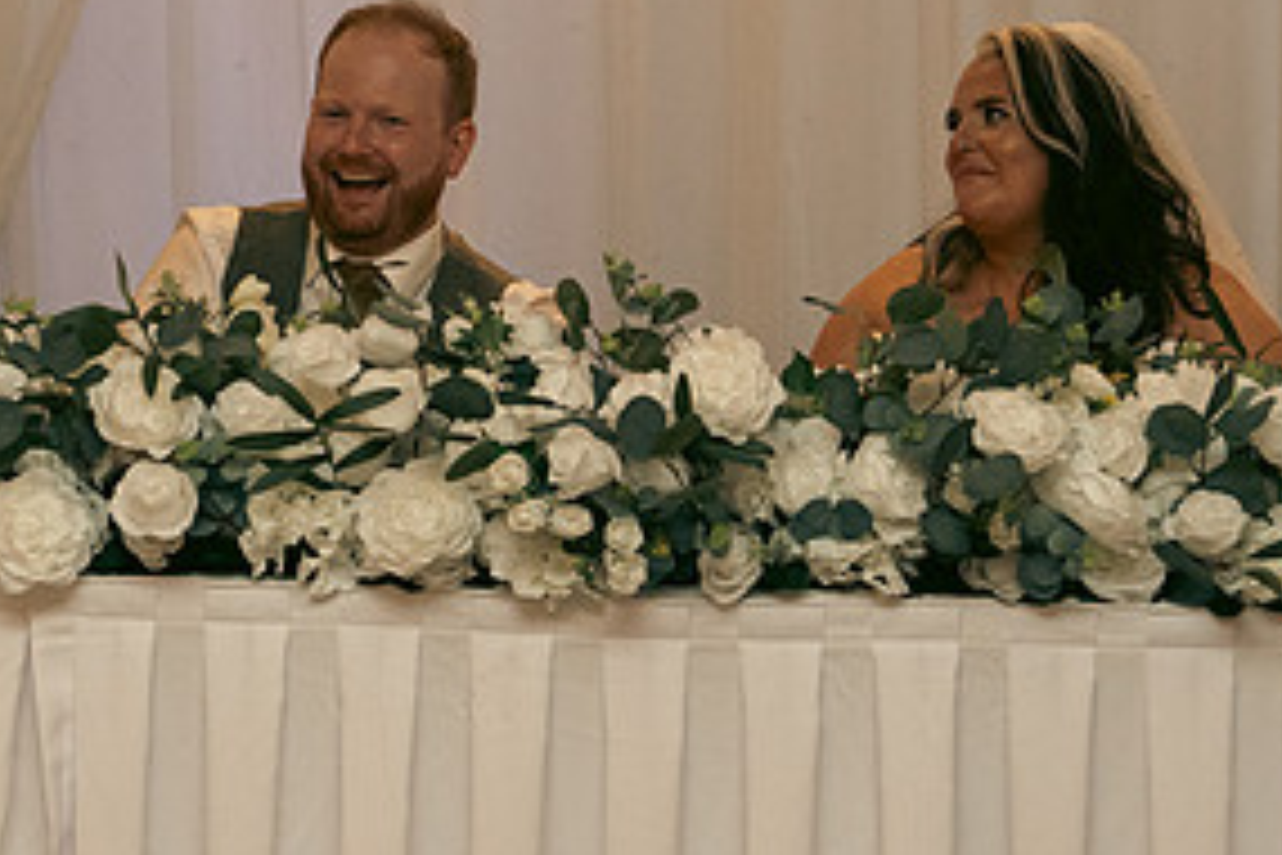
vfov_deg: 10.6
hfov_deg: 15.8
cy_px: 52
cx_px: 99
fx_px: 4558
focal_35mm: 128
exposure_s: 1/160
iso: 2500
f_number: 3.5
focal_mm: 42
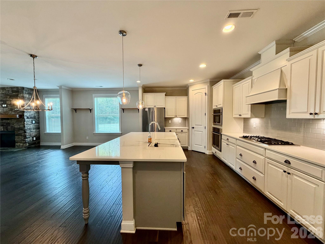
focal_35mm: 14
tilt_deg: -3.3
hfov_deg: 102.1
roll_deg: +0.4
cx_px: 162
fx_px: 131
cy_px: 122
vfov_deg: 85.7
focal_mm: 2.22
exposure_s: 1/60
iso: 160
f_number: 2.2
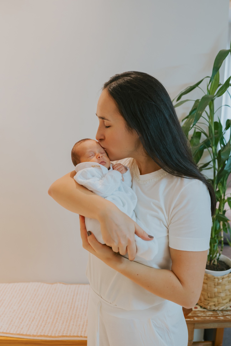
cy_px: 173
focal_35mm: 35
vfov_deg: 54.4
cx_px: 116
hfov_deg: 37.9
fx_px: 337
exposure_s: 1/160
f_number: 3.2
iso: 1600
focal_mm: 35
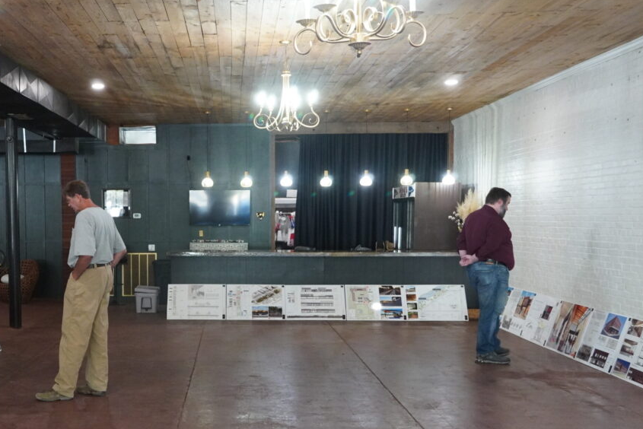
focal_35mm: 50
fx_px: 893
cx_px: 177
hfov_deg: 38.8
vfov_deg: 26.9
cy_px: 286
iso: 3200
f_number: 5.6
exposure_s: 1/40
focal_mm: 22
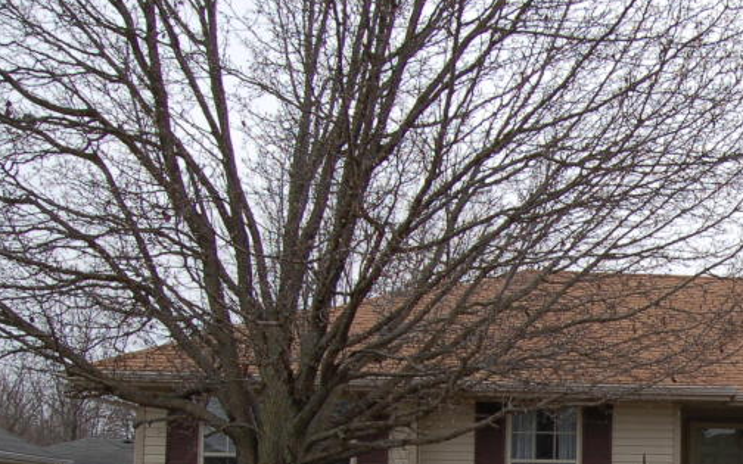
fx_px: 1276
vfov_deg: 20.2
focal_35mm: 63
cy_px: 415
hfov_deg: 29.3
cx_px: 822
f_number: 8
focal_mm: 18
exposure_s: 1/200
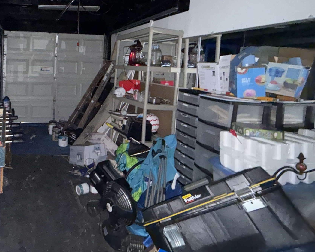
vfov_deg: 54.9
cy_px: 73
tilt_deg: -3.1
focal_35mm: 25
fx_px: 233
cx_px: 52
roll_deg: -1.8
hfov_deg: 61.1
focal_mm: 2.22
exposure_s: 1/16
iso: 1600
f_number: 2.2
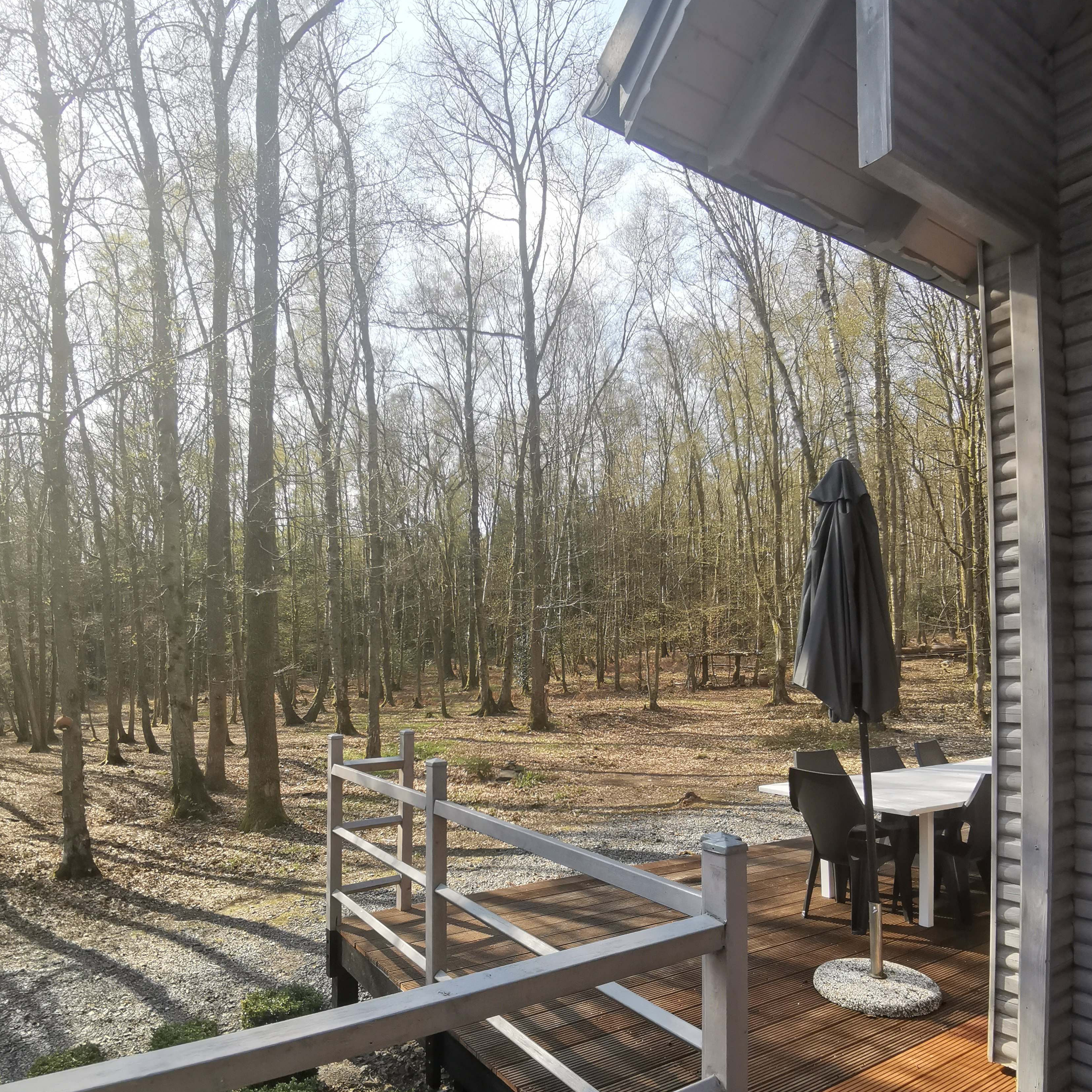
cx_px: 535
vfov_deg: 71.3
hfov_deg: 72.1
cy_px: 664
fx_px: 749
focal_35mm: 21
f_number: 2.2
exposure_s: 1/458
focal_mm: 2.26
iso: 50
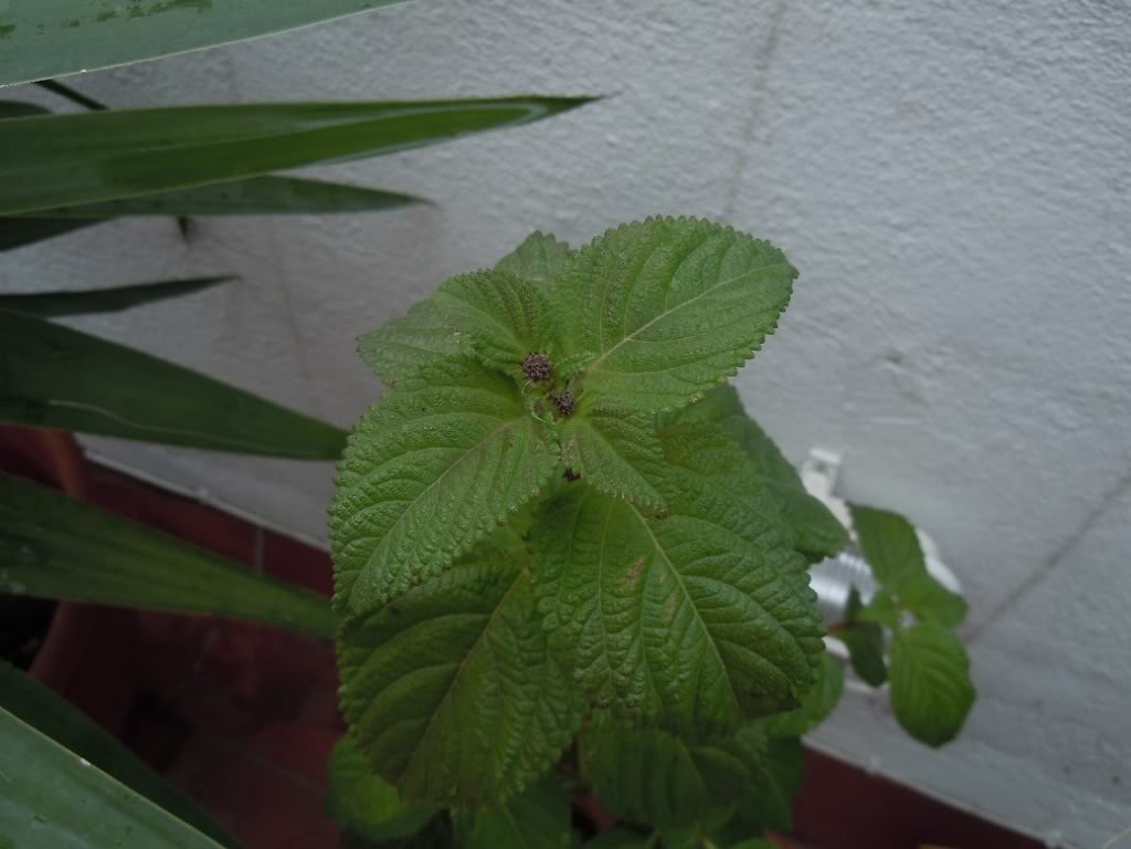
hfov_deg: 60.0
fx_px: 980
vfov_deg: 46.8
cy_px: 424
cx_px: 566
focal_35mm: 30
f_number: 3.5
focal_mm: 5.4
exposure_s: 1/100
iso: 100
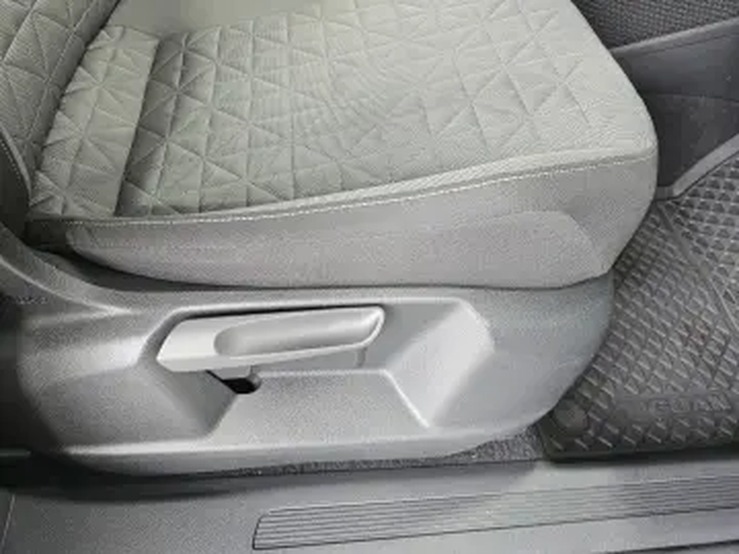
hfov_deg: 73.9
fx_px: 491
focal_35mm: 23
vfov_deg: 58.9
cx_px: 370
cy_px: 277
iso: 640
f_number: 1.7
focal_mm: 6.3
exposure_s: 1/100
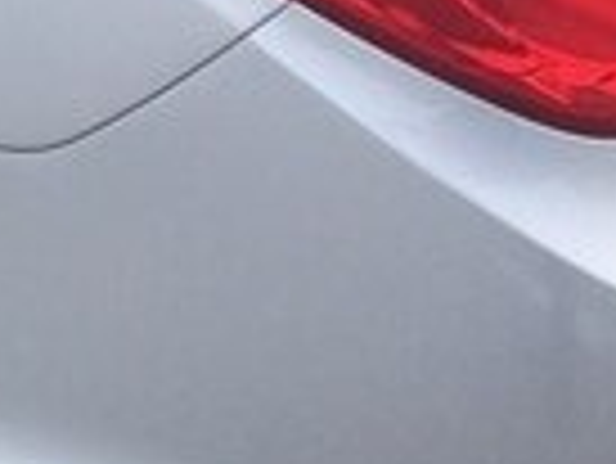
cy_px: -448
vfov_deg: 9.9
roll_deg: -0.2
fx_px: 2494
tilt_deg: -16.6
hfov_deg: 12.2
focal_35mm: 140
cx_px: -674
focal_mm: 4.15
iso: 32
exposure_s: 1/805
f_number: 2.2
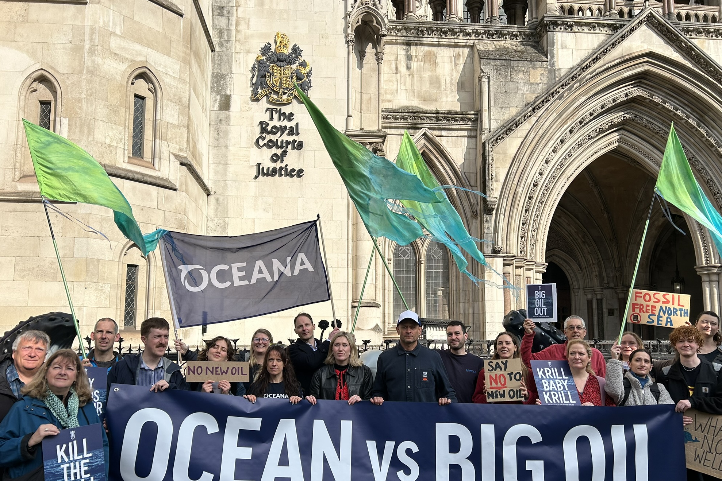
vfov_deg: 46.3
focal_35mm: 28
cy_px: 273
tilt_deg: +5.5
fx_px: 562
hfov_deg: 65.5
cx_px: 361
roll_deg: -1.3
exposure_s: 1/4115
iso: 50
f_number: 1.5
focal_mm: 5.7
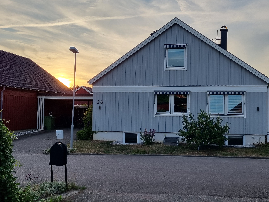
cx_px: 160
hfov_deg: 52.3
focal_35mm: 35
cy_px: 101
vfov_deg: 40.7
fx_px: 272
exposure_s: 1/1018
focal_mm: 5.4
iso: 50
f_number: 1.8
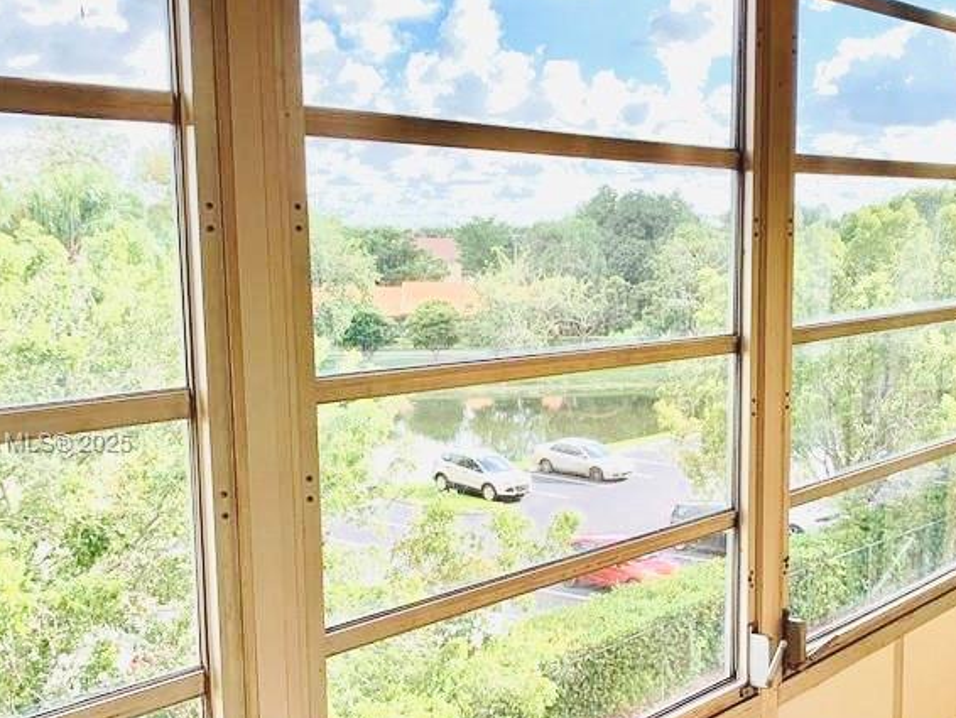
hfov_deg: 39.9
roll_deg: +0.0
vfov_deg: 30.8
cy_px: 444
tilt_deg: -9.3
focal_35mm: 47
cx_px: 644
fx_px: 1299
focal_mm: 4.25
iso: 25
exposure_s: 1/446
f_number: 1.8
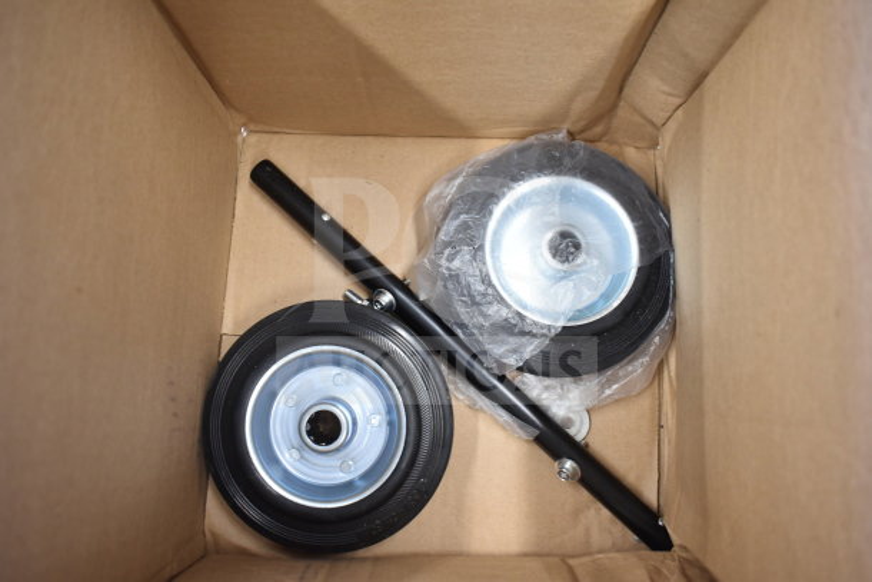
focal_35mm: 27
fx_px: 654
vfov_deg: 48.0
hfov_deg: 67.4
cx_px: 436
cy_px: 291
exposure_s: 1/30
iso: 720
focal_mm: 18
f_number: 3.5
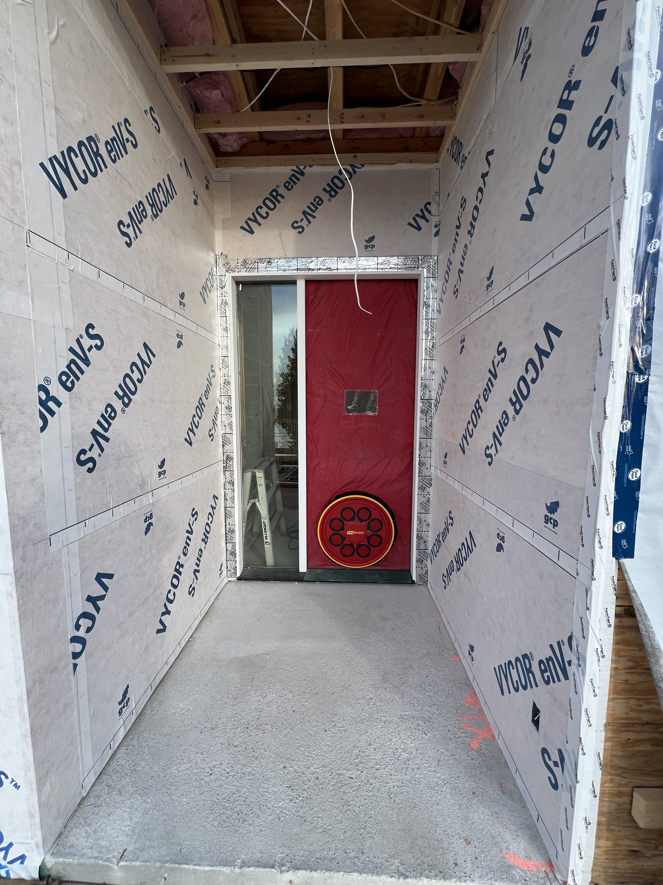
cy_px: 442
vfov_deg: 106.2
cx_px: 332
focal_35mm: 13
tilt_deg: -4.6
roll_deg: +0.3
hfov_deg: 89.9
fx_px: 332
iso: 32
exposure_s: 1/231
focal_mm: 1.57
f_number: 1.8
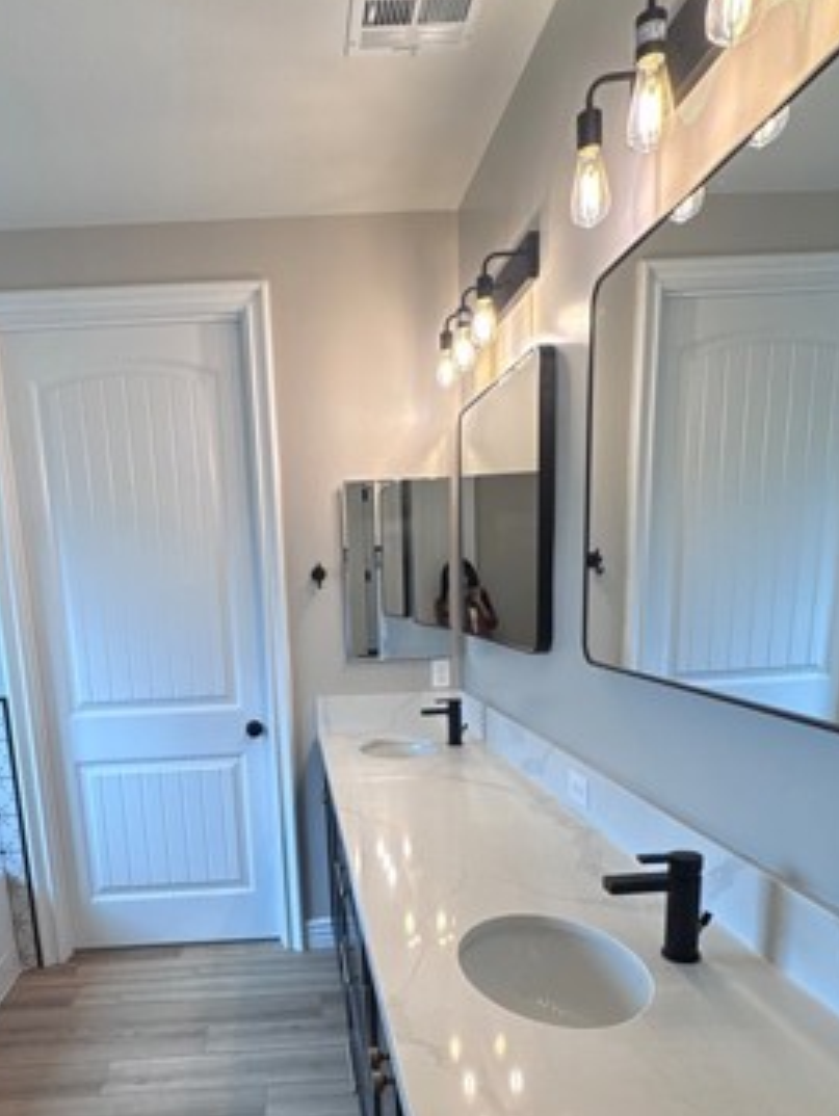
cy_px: 754
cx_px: 309
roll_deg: +5.9
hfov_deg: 54.2
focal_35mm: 25
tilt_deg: -12.0
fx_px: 807
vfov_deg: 67.2
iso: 64
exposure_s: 1/120
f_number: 2.2
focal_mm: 2.22
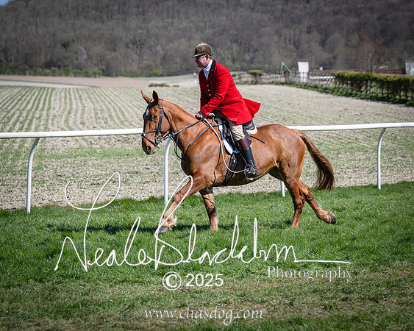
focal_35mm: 129
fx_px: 1575
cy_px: 165
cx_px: 273
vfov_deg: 12.0
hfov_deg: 14.9
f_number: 4
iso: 200
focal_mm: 101
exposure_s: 1/2000
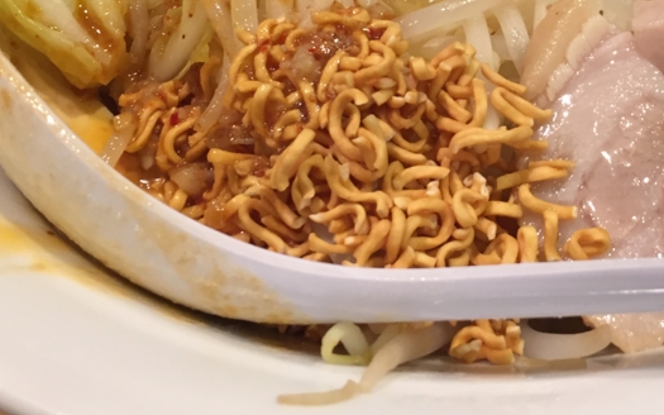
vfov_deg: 20.8
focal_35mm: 60
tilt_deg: -44.0
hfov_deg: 33.3
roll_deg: -3.0
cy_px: -18
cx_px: 502
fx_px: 1086
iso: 100
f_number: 2.2
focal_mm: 4.15
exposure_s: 1/33
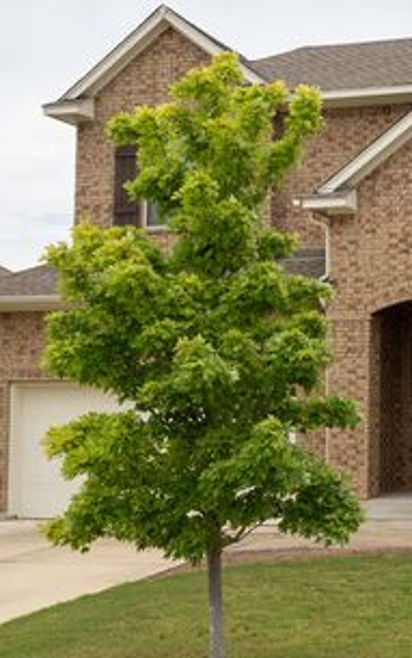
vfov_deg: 31.1
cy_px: 318
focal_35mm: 66
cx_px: 451
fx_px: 1184
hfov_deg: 19.0
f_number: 5.6
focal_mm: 19
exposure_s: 1/500
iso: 200
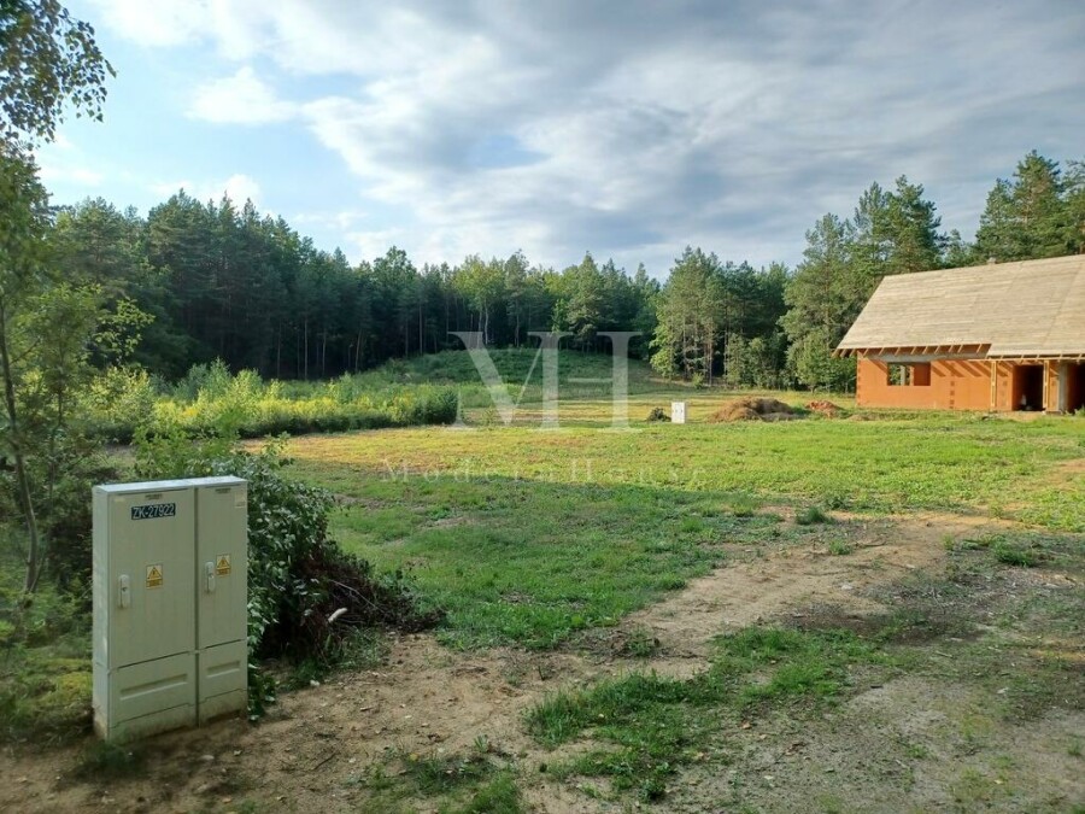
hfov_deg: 69.4
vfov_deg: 54.9
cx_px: 542
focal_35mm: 25
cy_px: 407
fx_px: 784
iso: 32
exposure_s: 1/390
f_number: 1.8
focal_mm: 4.6
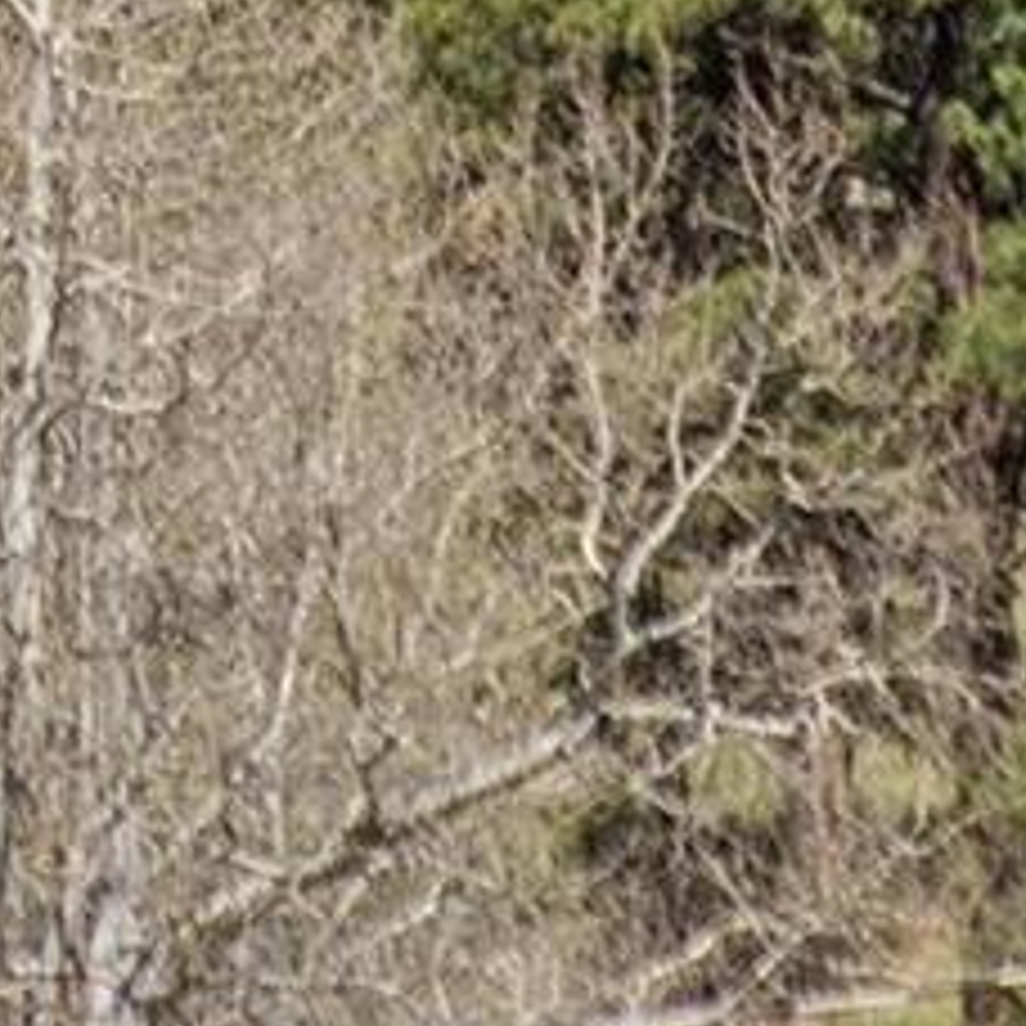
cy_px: -1292
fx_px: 22031
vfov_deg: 2.7
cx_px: -526
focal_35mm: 657
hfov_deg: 2.7
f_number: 7.1
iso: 400
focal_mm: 110
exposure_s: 1/1250
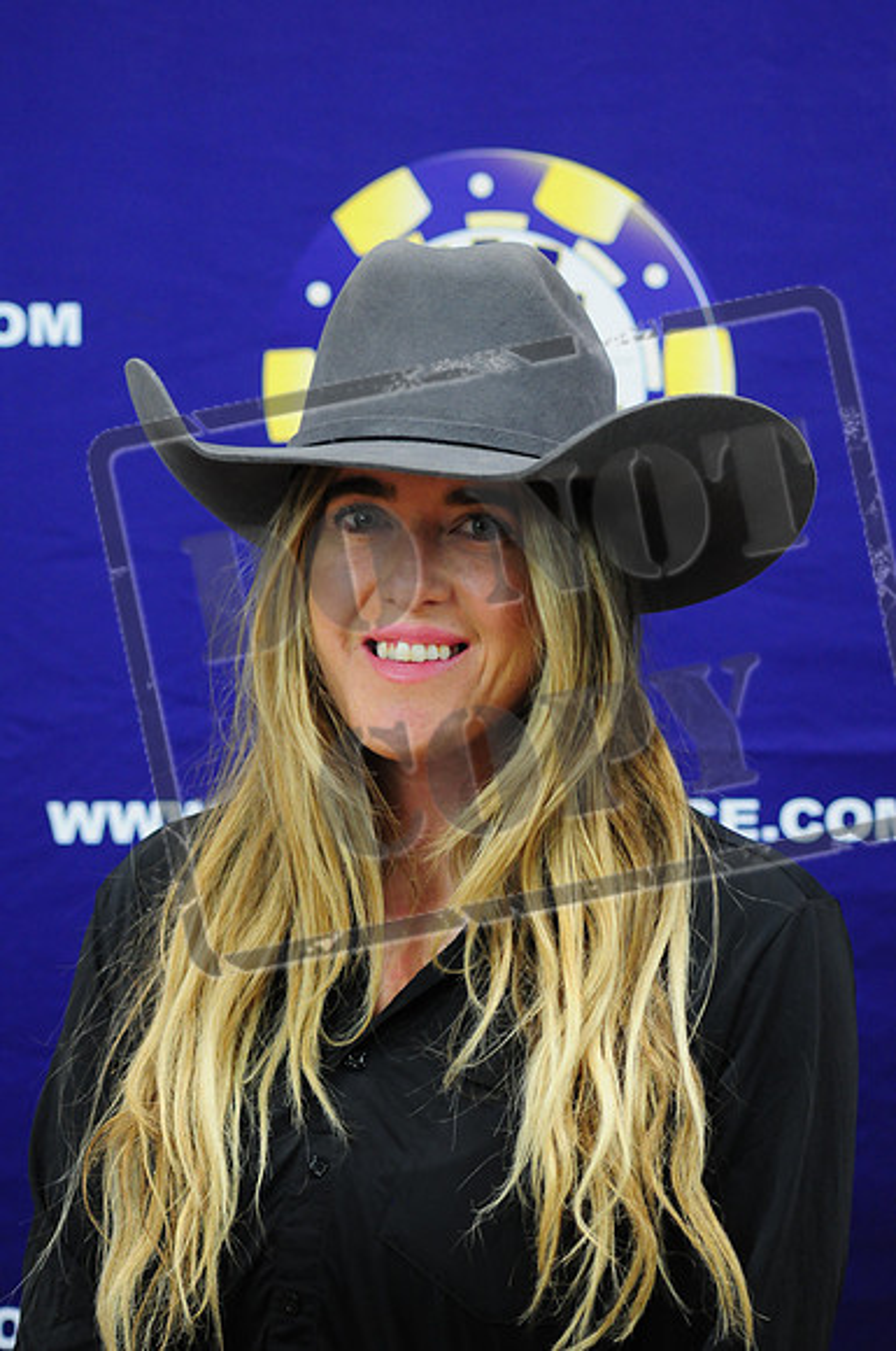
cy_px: 676
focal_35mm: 105
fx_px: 3931
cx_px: 448
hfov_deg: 13.0
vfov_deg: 19.5
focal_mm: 70
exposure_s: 1/125
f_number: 4
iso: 1250
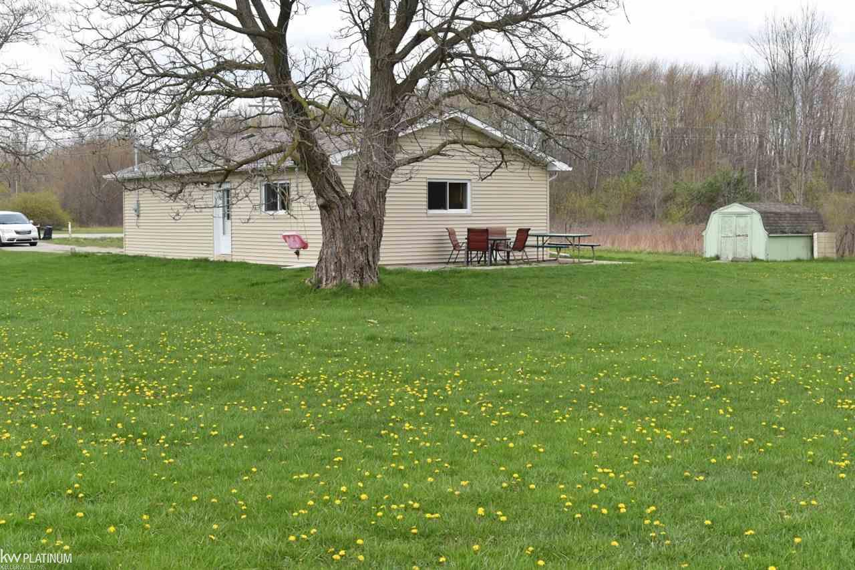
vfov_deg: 28.9
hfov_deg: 42.3
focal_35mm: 46
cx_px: 428
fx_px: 1104
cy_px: 285
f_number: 9
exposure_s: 1/320
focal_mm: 31
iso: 200
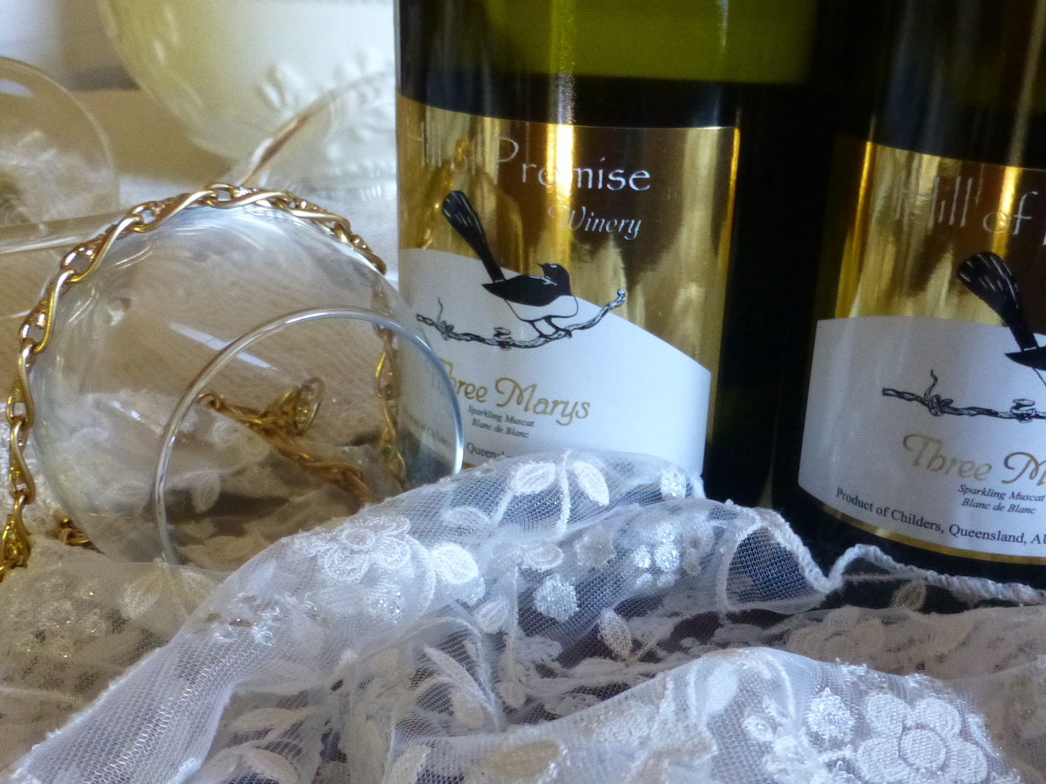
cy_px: 533
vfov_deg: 34.7
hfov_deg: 45.7
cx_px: 587
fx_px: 1239
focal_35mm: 41
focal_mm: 4.3
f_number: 3.3
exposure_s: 1/15
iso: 500
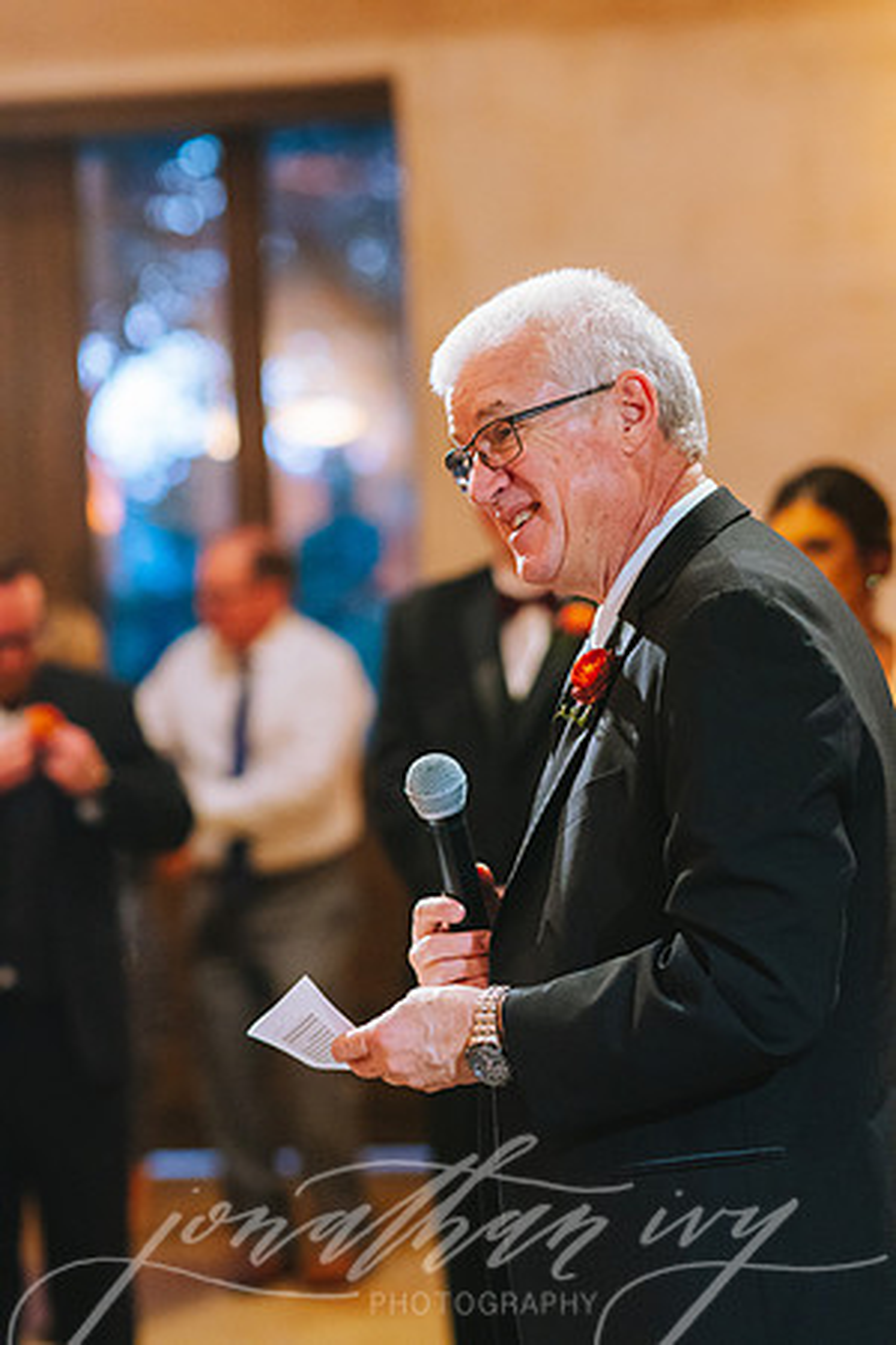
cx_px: 448
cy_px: 672
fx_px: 4741
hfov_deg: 10.8
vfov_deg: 16.1
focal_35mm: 127
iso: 2500
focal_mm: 85
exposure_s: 1/125
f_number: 2
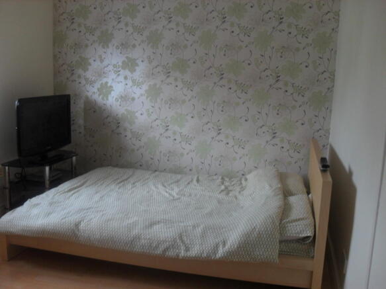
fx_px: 390
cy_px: 144
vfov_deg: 40.7
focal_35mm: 35
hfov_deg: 52.6
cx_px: 193
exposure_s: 1/45
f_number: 2.8
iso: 100
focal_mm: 6.2
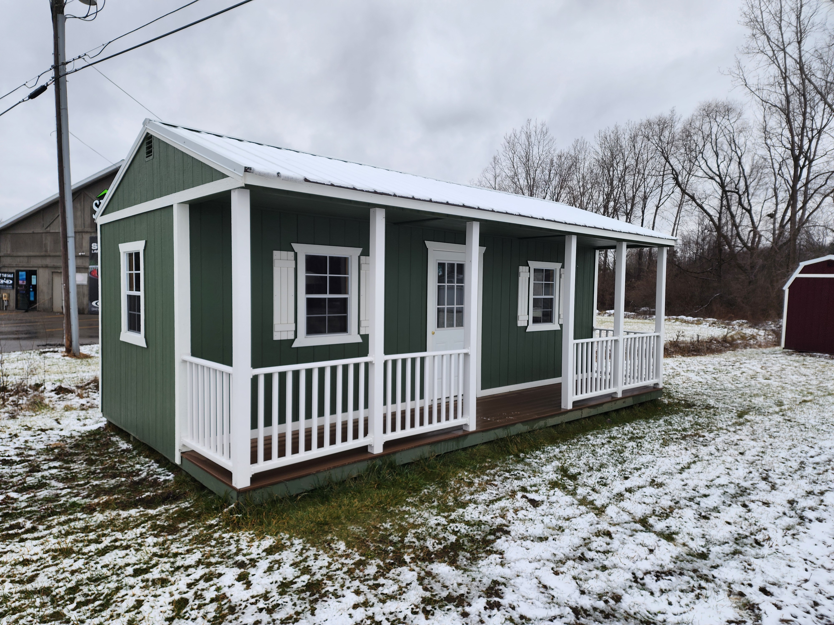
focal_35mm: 23
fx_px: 554
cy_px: 312
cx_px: 417
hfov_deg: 73.9
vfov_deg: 58.9
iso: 12
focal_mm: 6.4
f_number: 1.8
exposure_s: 1/290
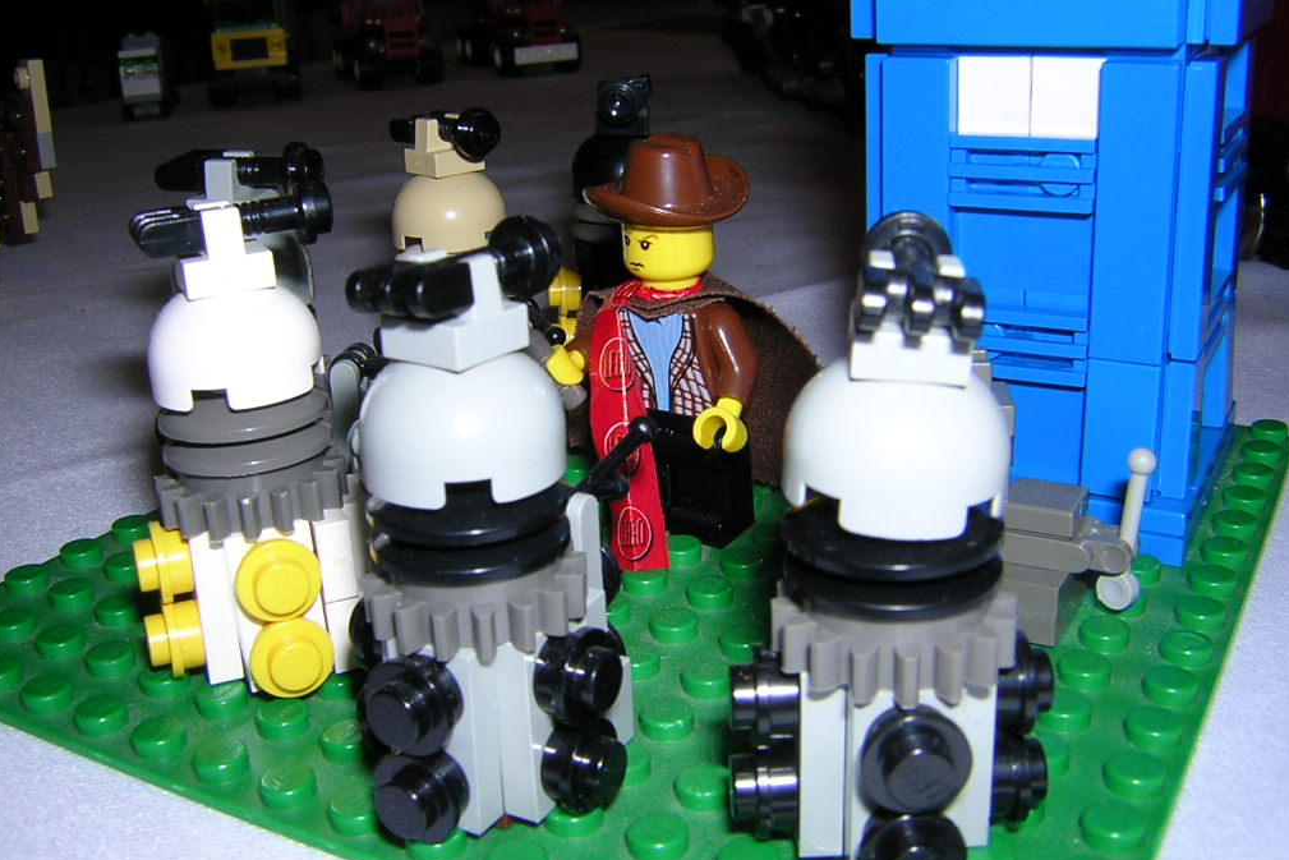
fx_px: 1361
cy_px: 377
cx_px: 650
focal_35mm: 38
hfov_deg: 50.7
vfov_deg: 35.0
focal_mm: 4.7
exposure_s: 1/60.1
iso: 100
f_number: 5.2
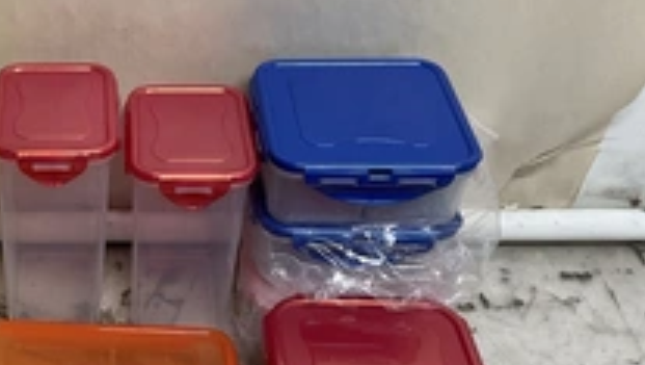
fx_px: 1044
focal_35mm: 61
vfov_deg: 19.6
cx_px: 50
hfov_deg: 32.4
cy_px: 281
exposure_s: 1/120
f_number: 1.8
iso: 64
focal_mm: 3
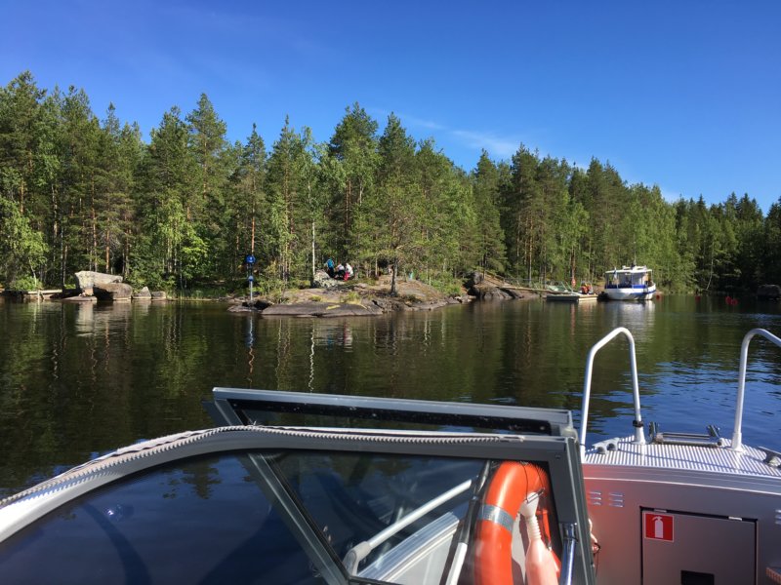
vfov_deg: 48.2
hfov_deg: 61.7
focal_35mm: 29
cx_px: 390
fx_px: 654
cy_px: 292
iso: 25
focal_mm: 4.15
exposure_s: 1/864
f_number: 2.2
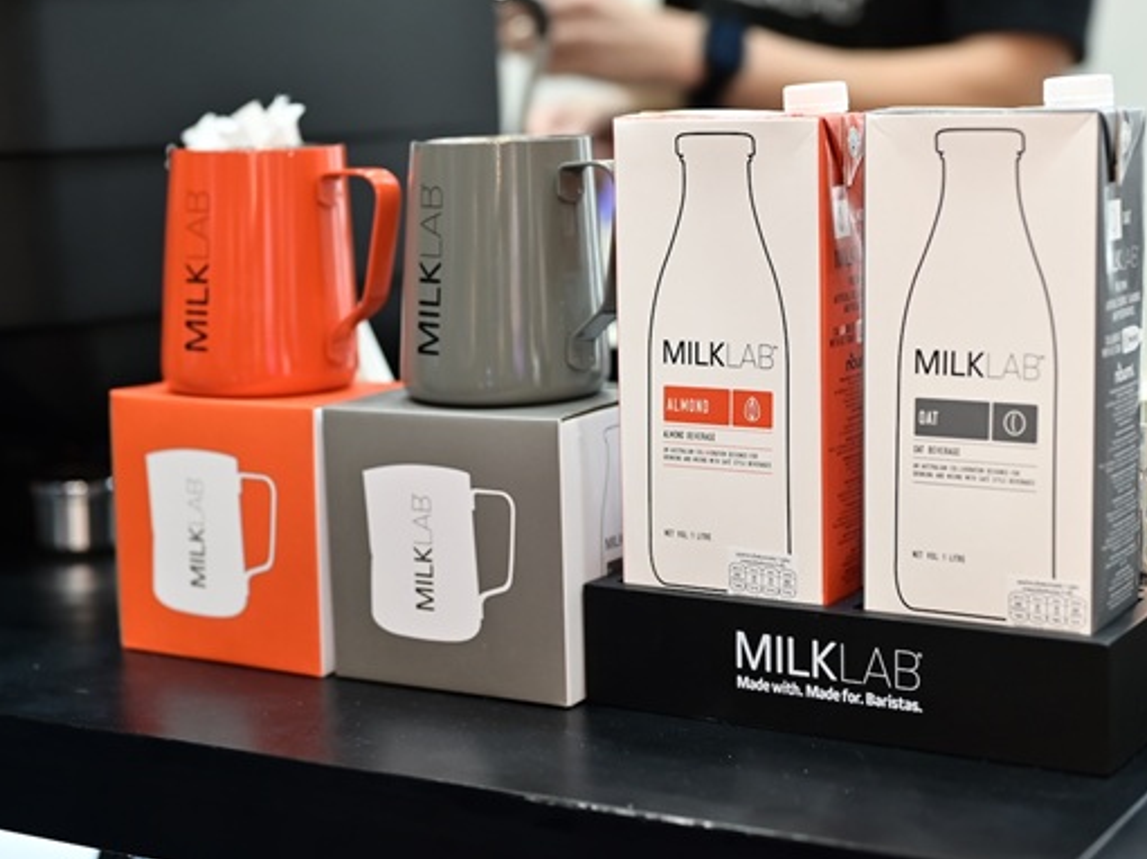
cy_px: 394
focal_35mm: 66
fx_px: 2186
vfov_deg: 22.2
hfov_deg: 29.4
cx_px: 553
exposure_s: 1/200
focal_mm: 50
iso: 1000
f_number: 2.5
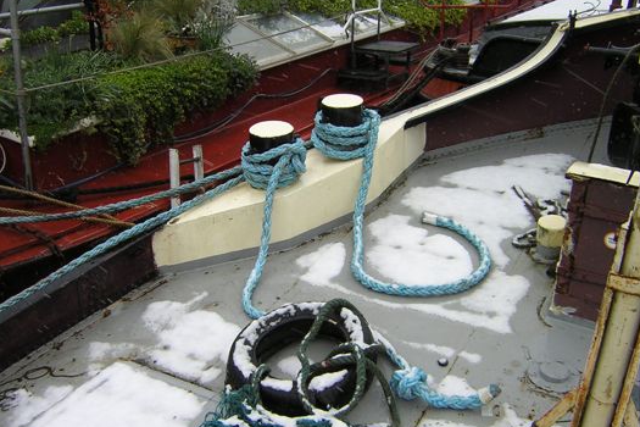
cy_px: 235
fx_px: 676
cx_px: 324
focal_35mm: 38
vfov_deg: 35.0
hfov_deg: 50.7
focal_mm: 4.7
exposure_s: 1/182
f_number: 5.2
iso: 100
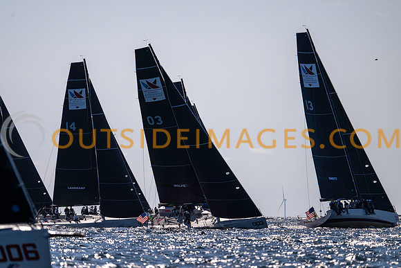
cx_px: 200
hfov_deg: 5.1
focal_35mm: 407
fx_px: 4538
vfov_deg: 3.4
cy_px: 134
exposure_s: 1/5000
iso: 200
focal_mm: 400
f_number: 4.5
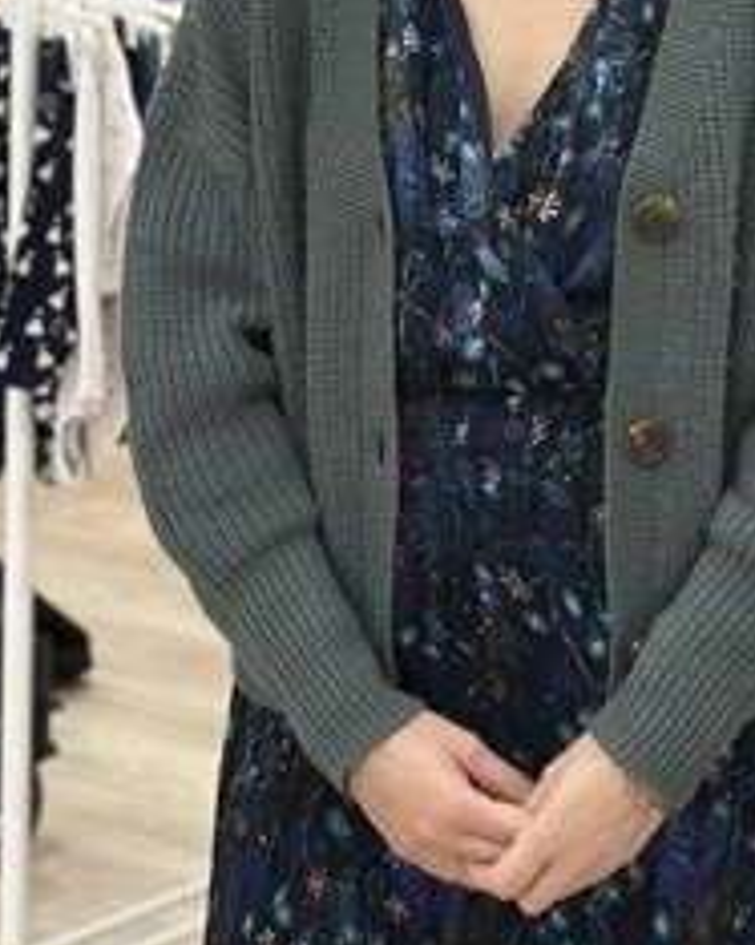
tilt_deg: -4.2
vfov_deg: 14.7
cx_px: 565
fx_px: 3578
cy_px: -101
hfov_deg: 12.0
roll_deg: -0.6
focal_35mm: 128
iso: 125
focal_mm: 6.86
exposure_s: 1/100
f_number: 1.78
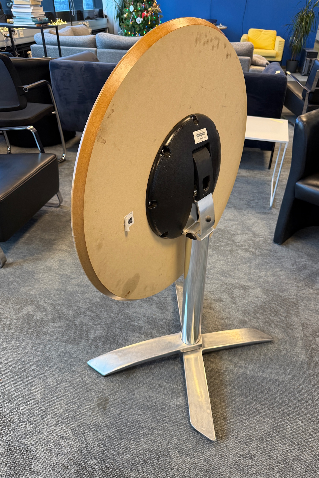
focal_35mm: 25
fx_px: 332
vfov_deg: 71.5
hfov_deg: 51.2
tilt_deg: -34.5
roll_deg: -3.1
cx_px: 179
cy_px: 239
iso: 200
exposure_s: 1/82
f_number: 1.78
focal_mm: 6.76
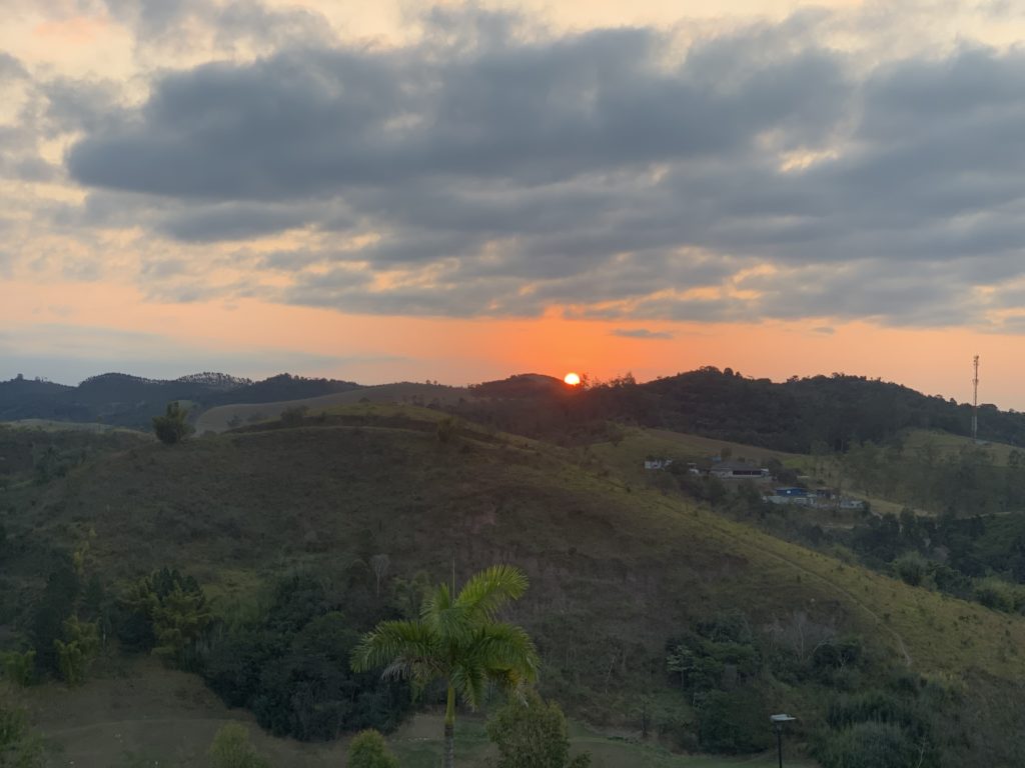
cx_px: 512
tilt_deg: +2.1
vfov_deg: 28.0
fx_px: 1540
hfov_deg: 36.8
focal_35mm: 52
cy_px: 384
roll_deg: -2.5
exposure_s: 1/122
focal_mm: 6
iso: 20
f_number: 2.4
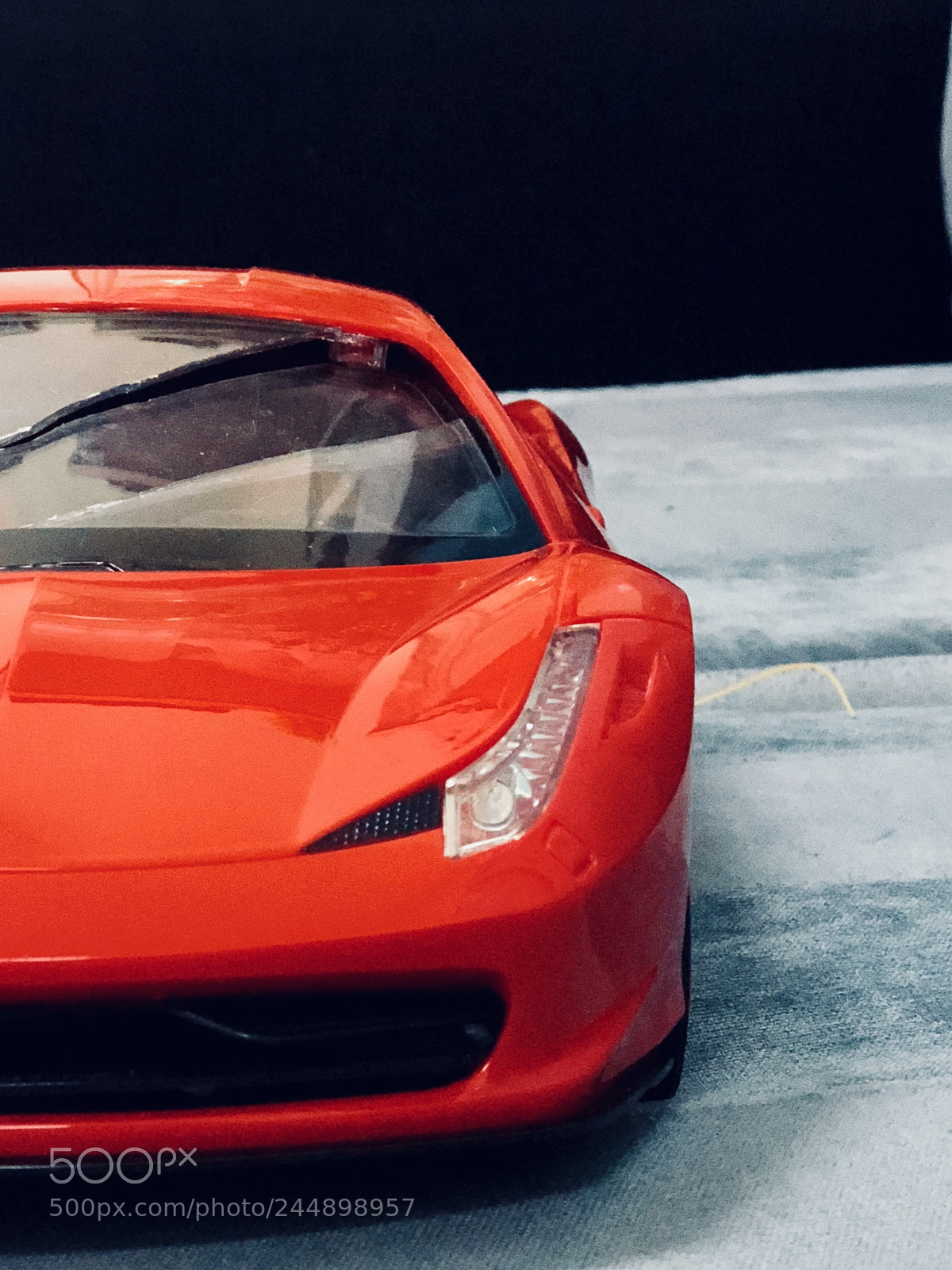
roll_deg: -0.9
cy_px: 635
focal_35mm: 57
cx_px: 476
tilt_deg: -16.9
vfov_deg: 33.8
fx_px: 2090
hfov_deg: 25.7
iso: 1250
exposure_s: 1/60
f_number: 2.8
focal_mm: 6.6
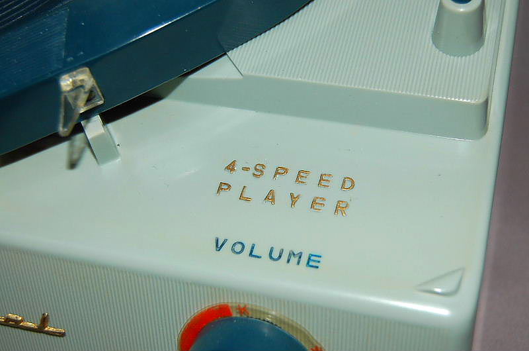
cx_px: 264
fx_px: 748
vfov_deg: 26.4
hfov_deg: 39.0
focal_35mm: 51
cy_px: 176
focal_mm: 34
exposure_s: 1/60
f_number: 4.5
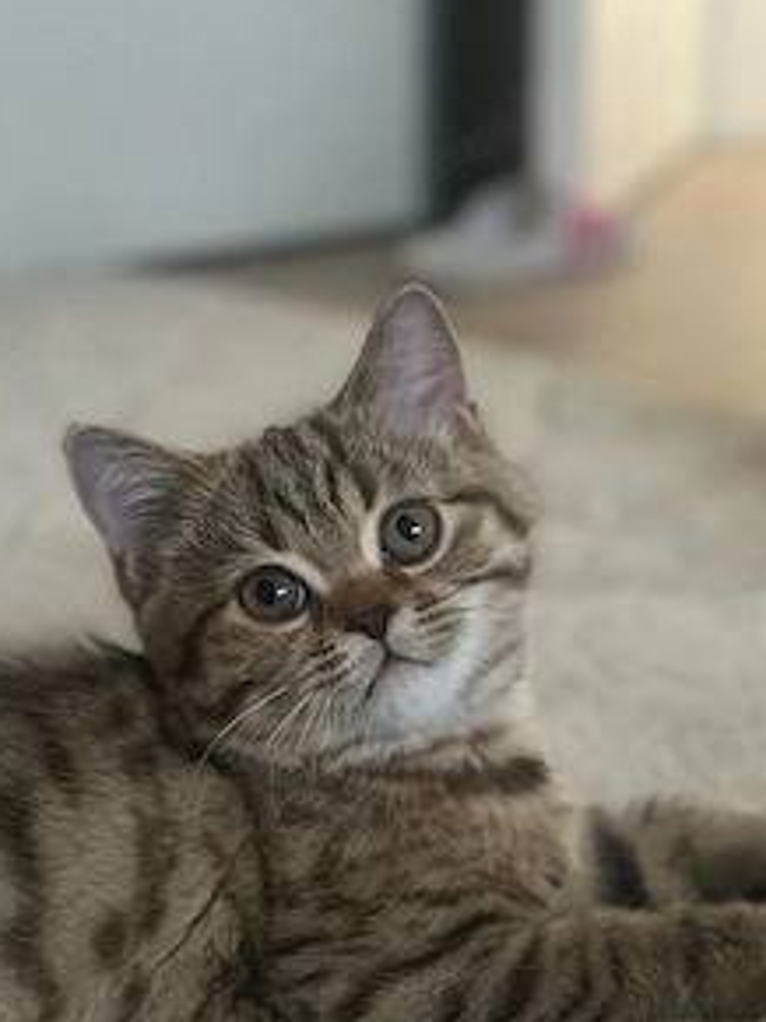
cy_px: 688
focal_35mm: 66
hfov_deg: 22.2
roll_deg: +0.7
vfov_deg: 29.2
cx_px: 341
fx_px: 1949
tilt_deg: -20.5
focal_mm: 6.86
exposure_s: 1/30
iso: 800
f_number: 1.78
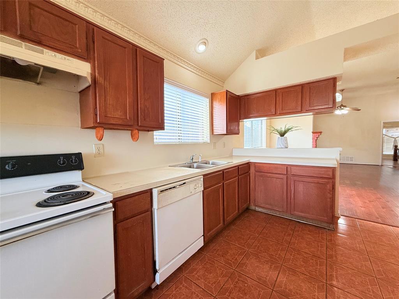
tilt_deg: -2.6
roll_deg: -0.2
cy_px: 150
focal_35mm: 14
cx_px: 200
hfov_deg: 102.1
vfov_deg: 85.7
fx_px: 161
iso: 125
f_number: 2.2
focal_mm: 2.22
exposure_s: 1/120
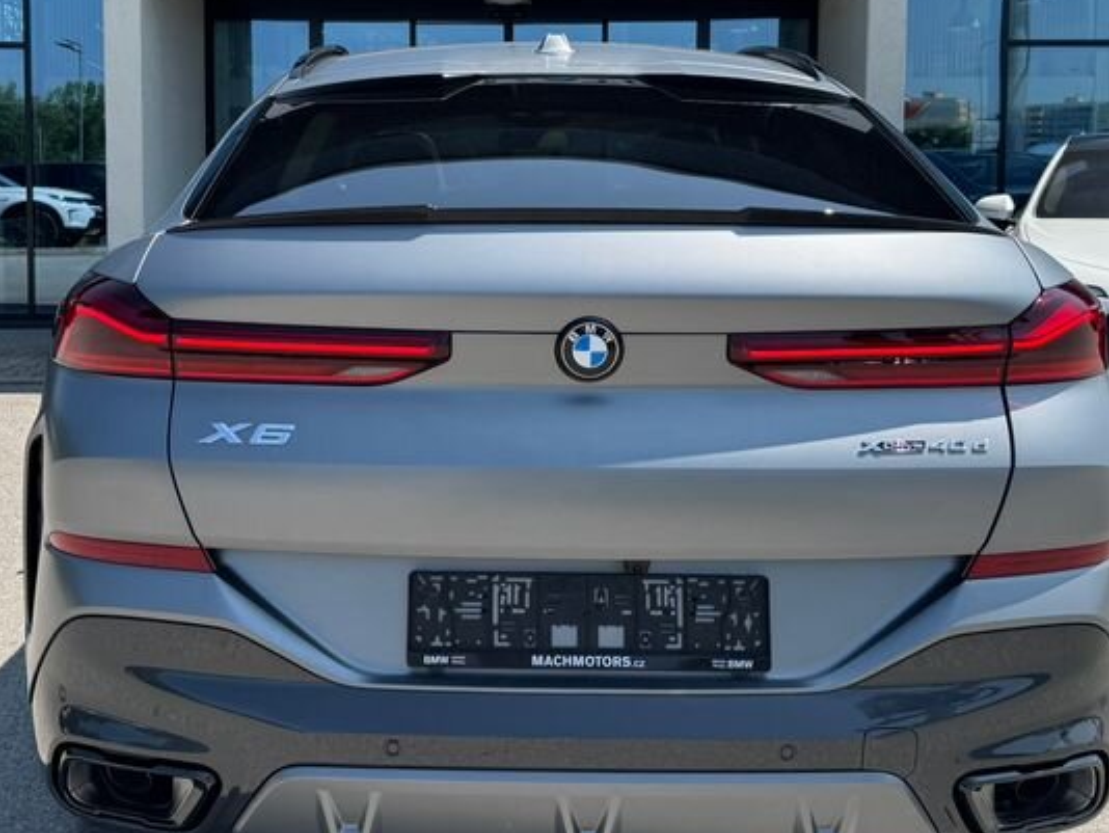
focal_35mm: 46
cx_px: 482
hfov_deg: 41.1
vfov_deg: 31.2
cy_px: 251
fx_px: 1474
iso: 80
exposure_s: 1/2959
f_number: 1.78
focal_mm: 6.76
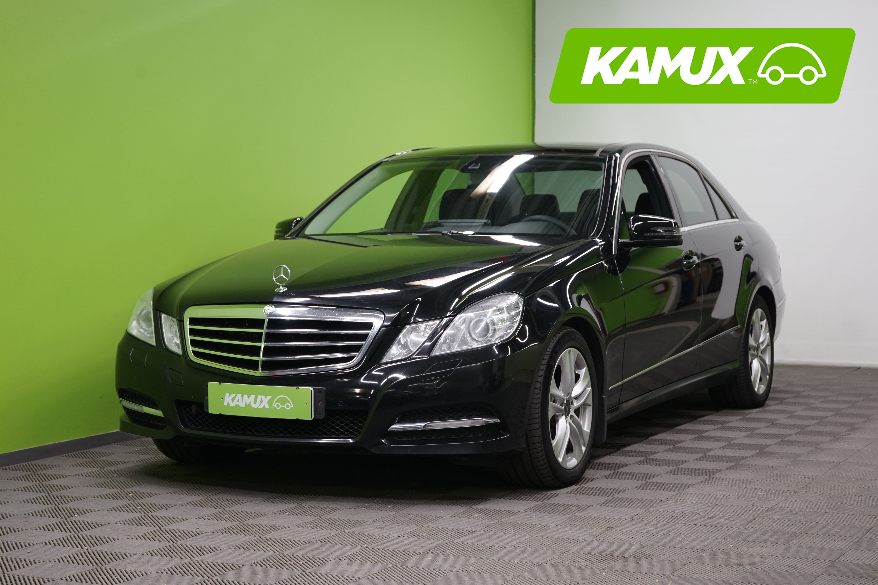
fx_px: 1585
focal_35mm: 65
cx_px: 439
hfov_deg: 31.0
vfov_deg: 20.9
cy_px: 292
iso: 800
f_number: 5.6
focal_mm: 65
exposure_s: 1/50
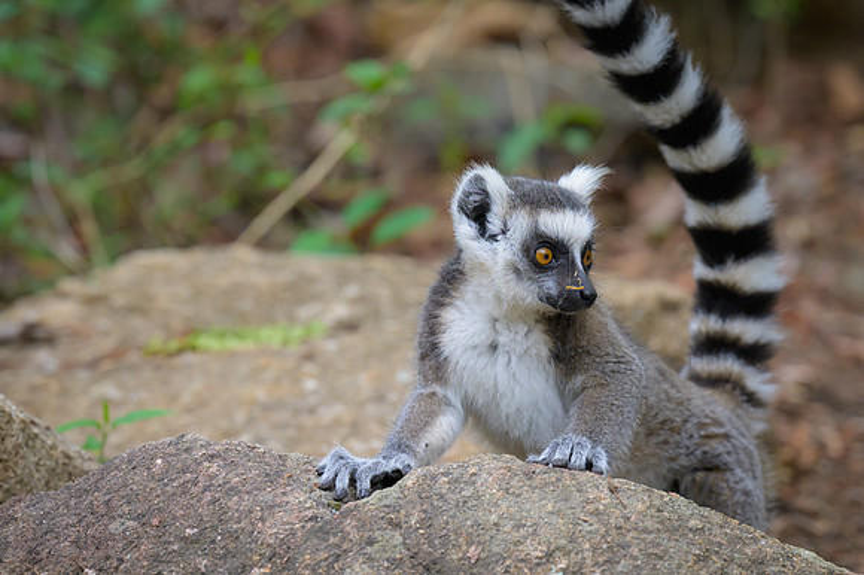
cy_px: 288
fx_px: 5756
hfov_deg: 8.6
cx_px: 432
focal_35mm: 240
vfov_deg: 5.7
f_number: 5.6
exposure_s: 1/640
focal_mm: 160
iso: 1600
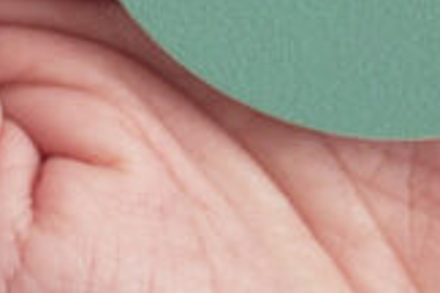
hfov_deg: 7.0
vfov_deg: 4.5
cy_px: -465
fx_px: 3595
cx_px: -11
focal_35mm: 294
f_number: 4.5
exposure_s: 1/250
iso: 250
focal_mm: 31
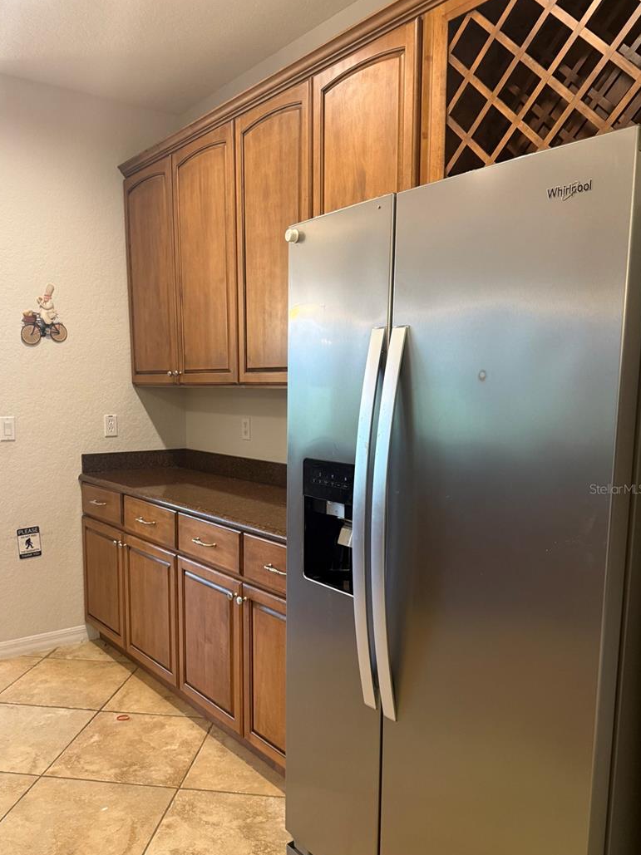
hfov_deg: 49.6
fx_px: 692
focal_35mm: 28
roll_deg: +0.0
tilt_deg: -6.4
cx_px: 274
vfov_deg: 63.2
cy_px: 489
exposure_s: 1/60
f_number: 1.78
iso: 320
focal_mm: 6.76
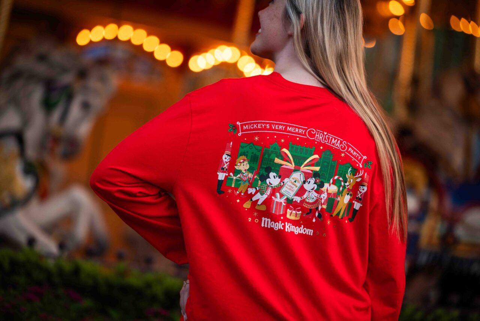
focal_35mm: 130
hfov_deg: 15.8
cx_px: 240
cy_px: 160
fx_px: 1734
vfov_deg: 10.6
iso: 400
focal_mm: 130
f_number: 2.8
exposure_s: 1/250
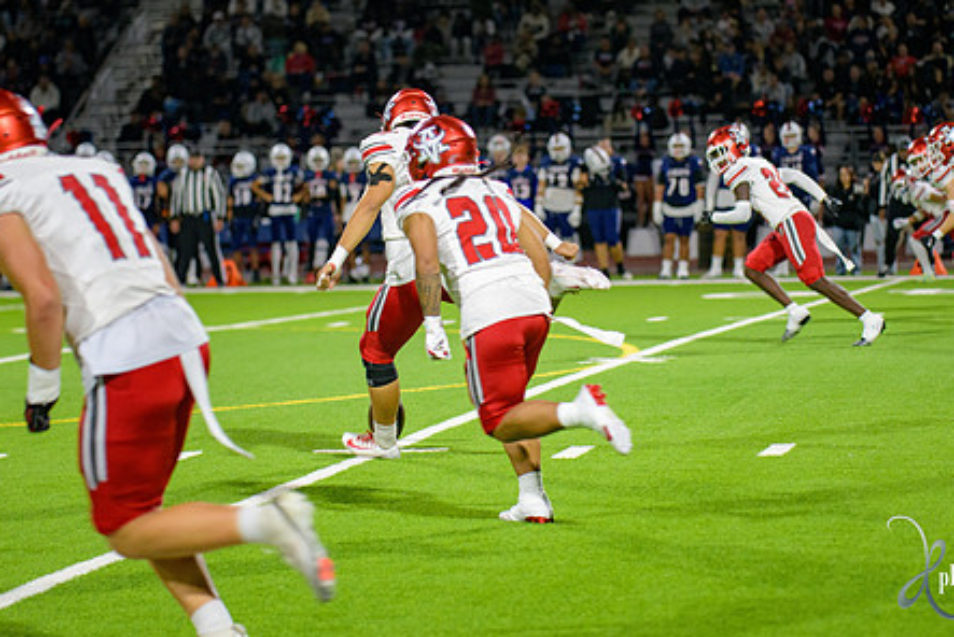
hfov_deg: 13.1
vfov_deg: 8.8
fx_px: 4163
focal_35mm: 157
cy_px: 257
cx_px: 493
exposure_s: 1/250
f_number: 2.8
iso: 2000
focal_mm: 120
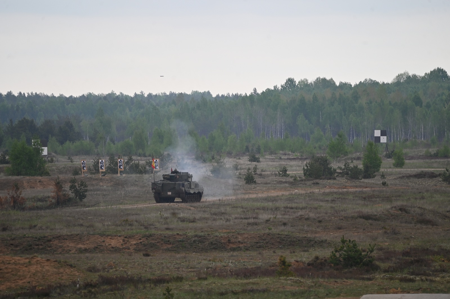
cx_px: 225
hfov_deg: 5.2
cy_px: 150
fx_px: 4997
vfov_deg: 3.4
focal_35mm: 400
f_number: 6.3
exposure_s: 1/250
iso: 500
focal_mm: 400
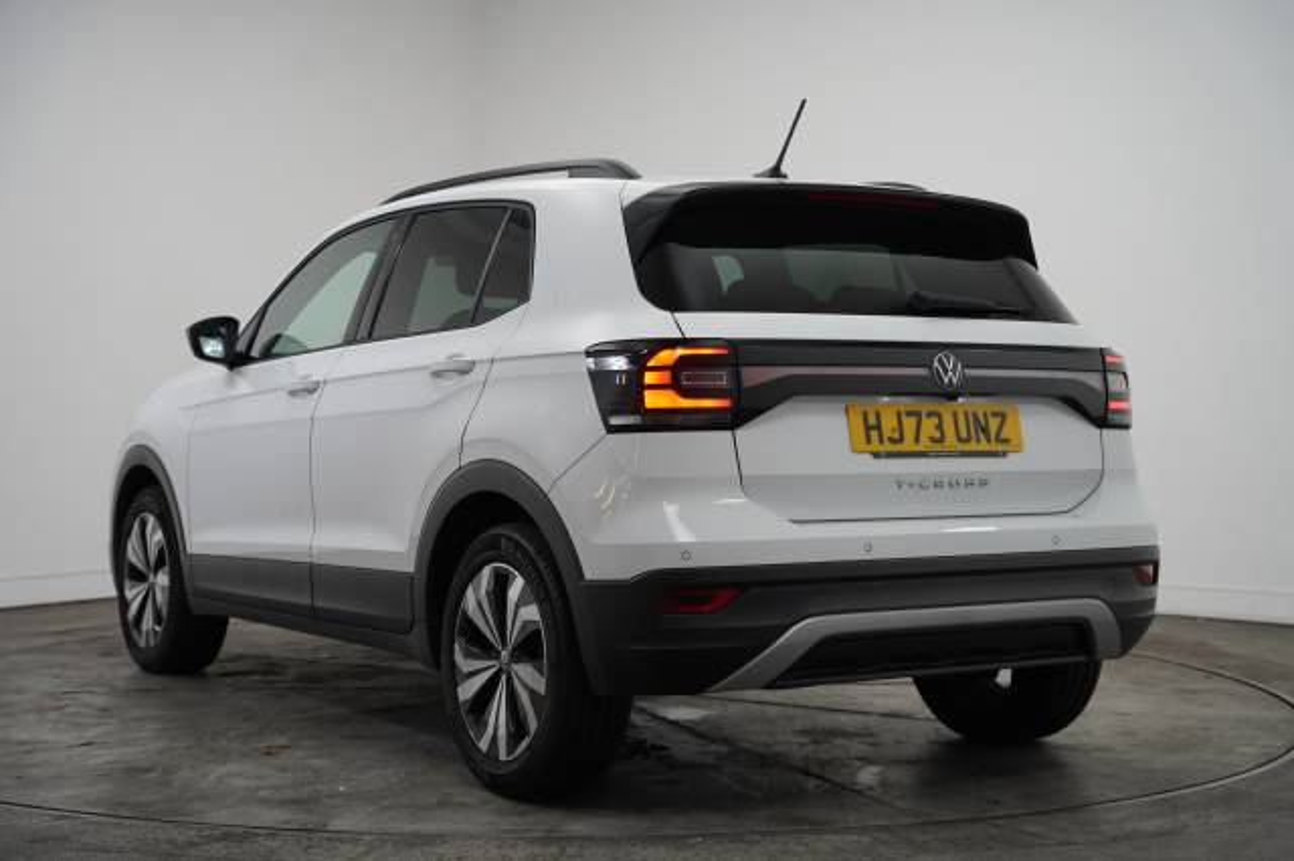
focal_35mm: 54
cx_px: 647
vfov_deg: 25.1
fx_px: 1936
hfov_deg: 37.0
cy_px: 430
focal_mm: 53.9
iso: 800
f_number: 4
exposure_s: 1/160
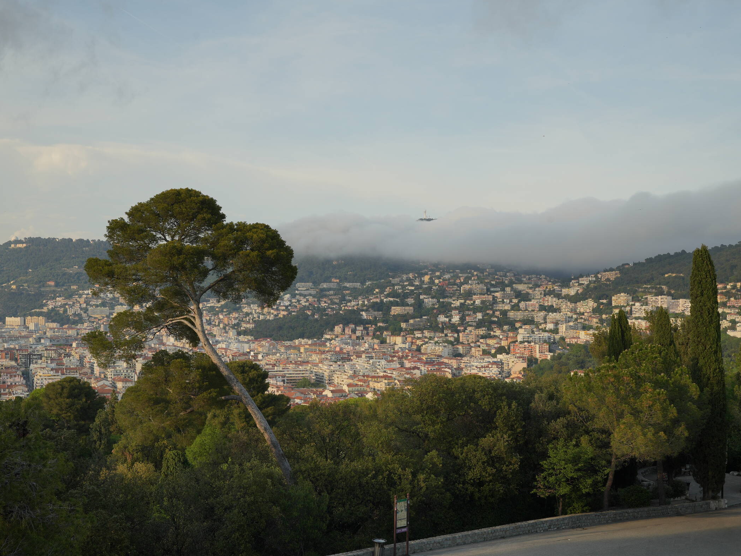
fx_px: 878
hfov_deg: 45.7
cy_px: 300
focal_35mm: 41
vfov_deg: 35.1
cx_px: 336
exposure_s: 1/60
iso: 100
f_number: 10
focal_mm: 35
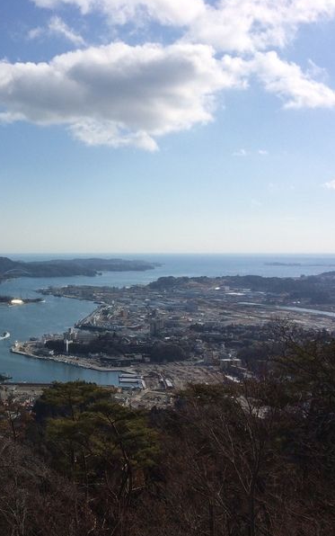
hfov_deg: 28.6
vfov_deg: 47.2
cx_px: 0
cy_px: 270
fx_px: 613
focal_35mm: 42
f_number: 2.2
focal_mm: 4.15
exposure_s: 1/5882
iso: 40
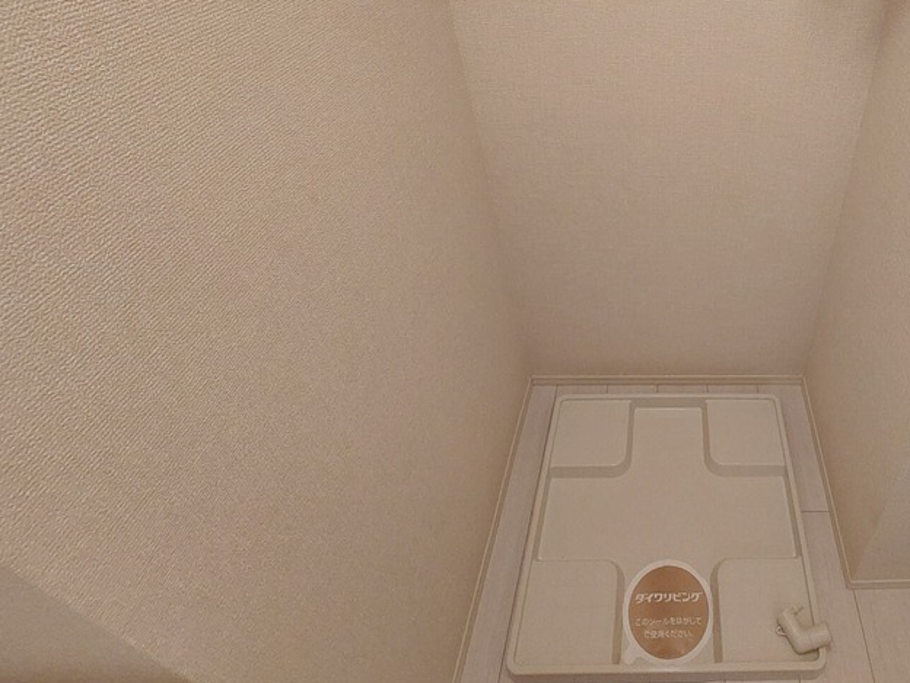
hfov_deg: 74.9
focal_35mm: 20
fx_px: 526
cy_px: 206
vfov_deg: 63.6
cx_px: 699
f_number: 2.2
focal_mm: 1.74
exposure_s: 1/60
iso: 320
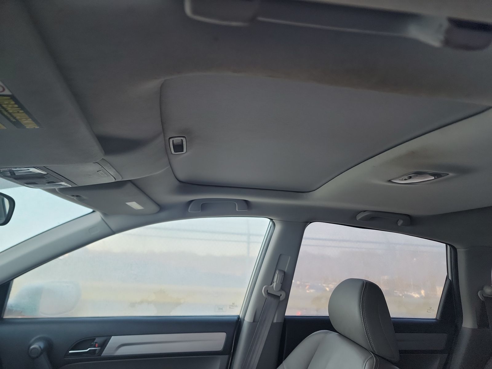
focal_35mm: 24
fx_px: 341
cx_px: 246
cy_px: 184
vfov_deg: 56.8
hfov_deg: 71.6
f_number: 1.8
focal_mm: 6.7
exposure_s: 1/59
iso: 65
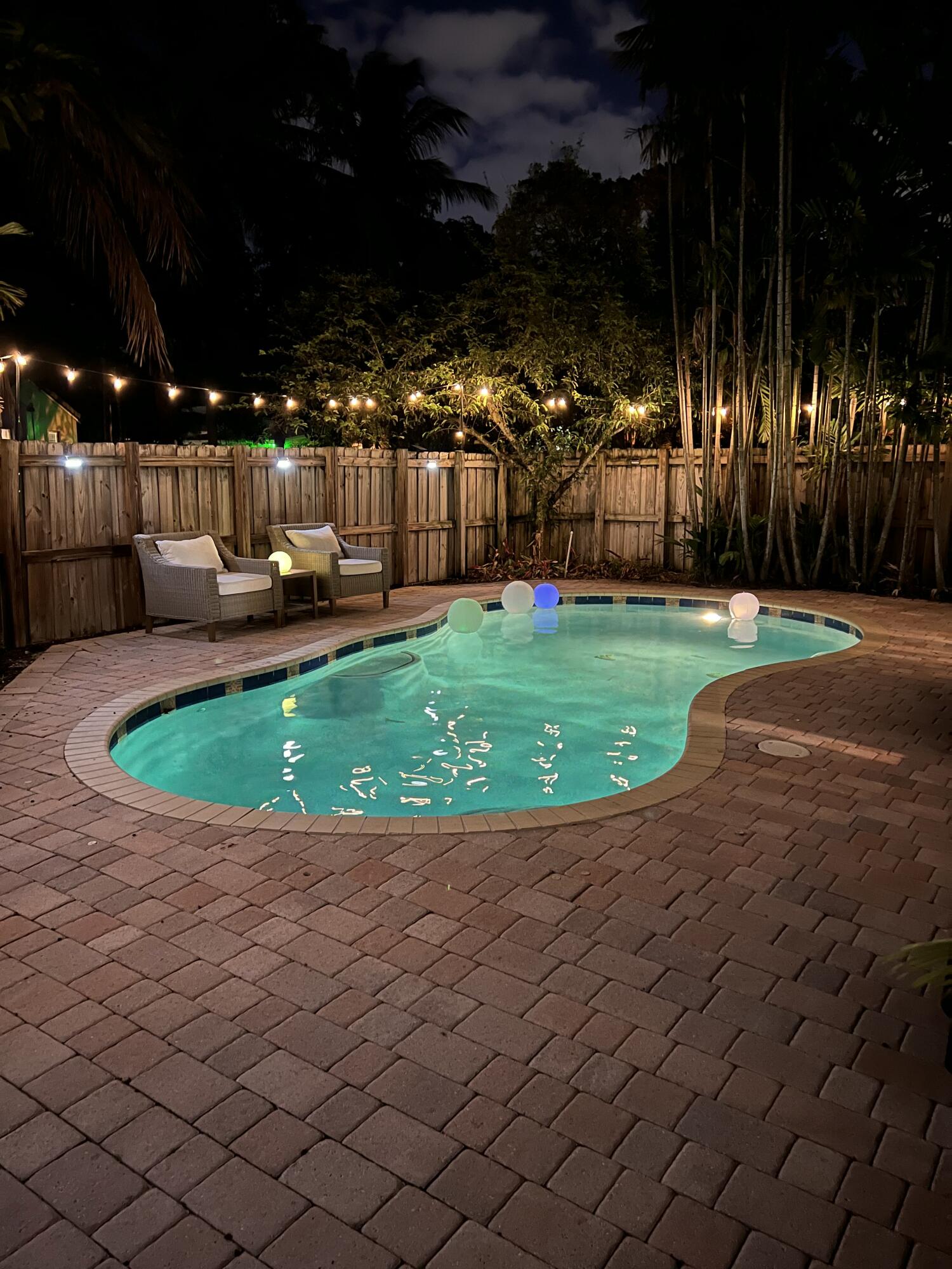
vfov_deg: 67.3
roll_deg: -0.7
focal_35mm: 26
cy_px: 634
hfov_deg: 53.1
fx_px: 953
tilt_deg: -10.2
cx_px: 476
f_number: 1.5
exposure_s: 1/9
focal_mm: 5.7
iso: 1250
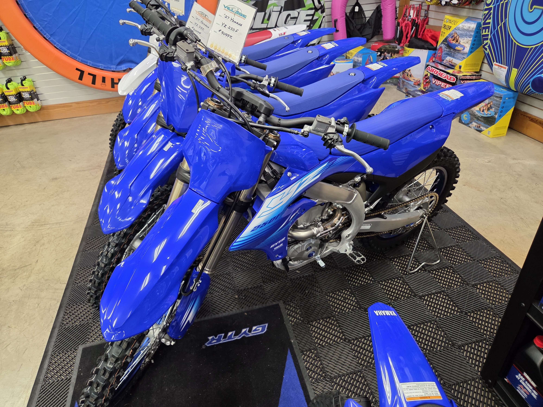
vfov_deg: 58.9
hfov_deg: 73.9
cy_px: 204
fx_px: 361
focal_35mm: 23
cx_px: 272
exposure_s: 1/120
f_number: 1.8
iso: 320
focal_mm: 5.4
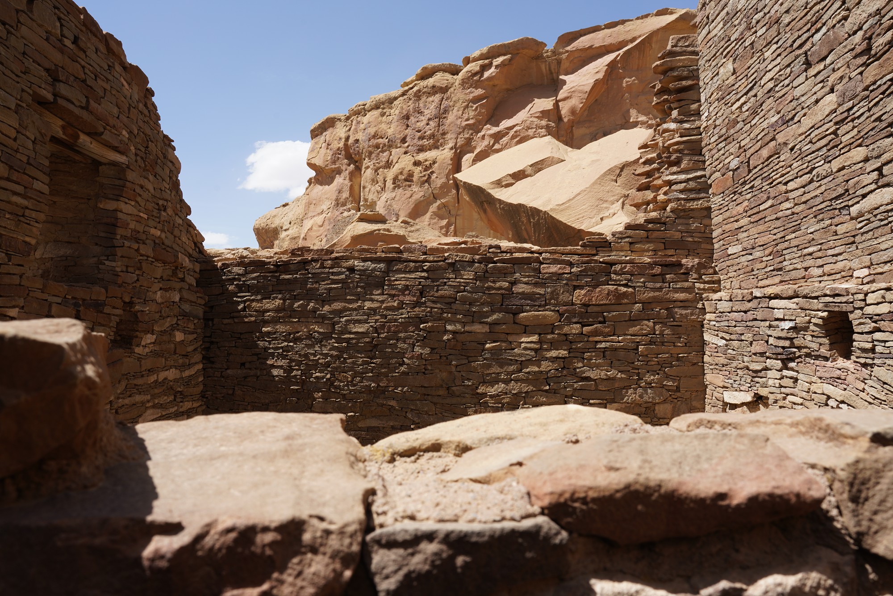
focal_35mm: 28
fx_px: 695
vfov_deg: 46.4
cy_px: 298
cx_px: 446
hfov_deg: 65.5
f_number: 13
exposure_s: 1/100
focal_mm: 28
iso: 100
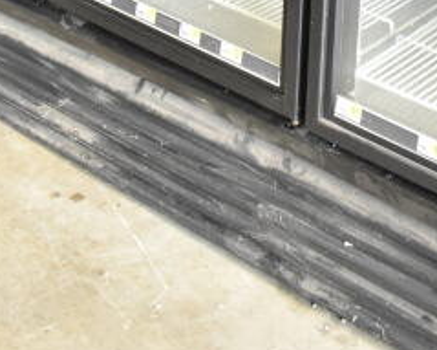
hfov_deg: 19.7
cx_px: 283
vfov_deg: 13.6
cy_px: -341
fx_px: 1254
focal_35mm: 97
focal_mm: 18
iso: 1600
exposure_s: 1/50
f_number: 3.5
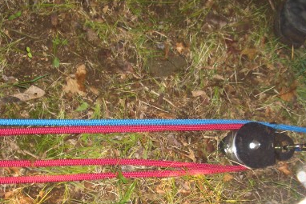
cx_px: 162
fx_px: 519
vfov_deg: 22.0
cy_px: 162
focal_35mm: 61
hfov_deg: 32.9
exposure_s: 1/60
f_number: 2.6
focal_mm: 5.8
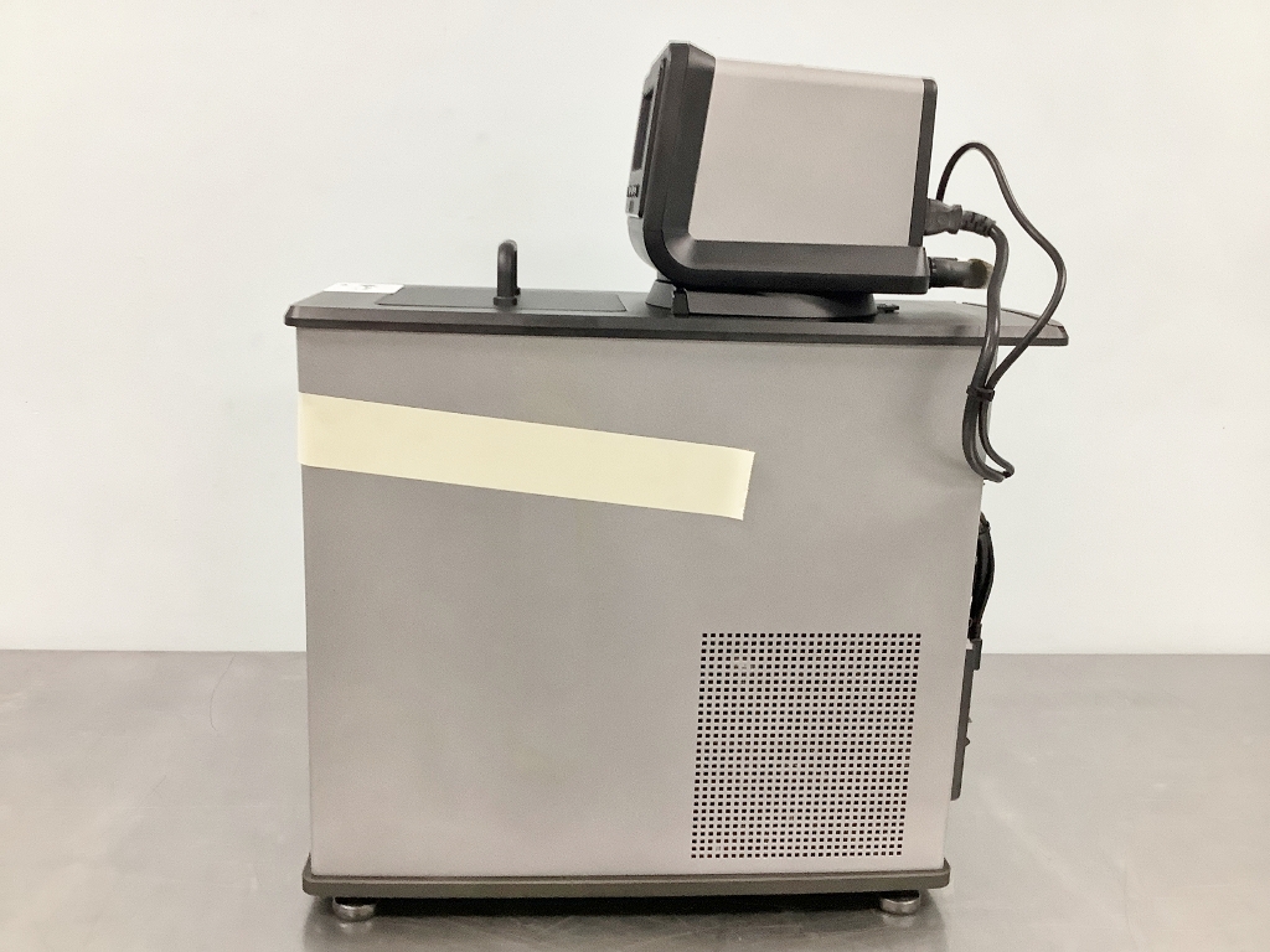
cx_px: 635
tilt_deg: -18.7
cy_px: 476
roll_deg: -3.0
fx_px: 1137
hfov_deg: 58.4
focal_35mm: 31
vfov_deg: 45.4
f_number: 2.4
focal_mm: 3.3
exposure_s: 1/60
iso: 160
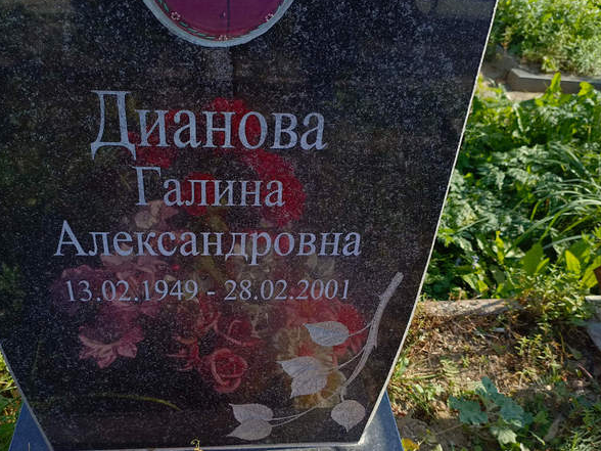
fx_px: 590
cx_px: 267
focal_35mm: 34
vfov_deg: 41.7
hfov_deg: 53.8
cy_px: 252
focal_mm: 4.76
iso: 114
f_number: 1.69
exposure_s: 1/535
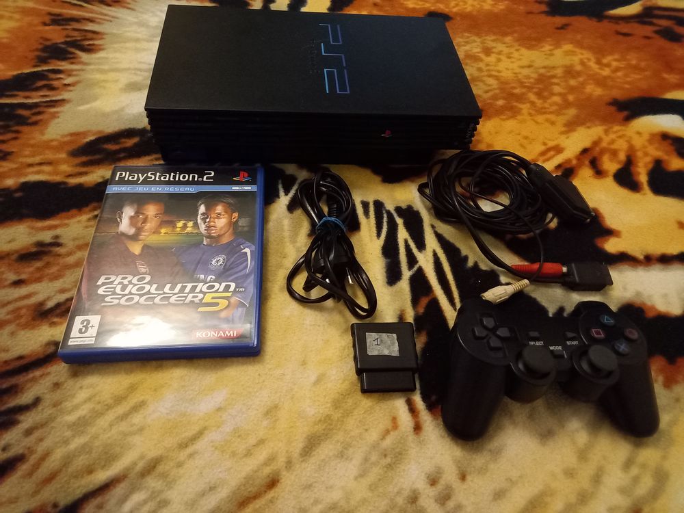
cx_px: 342
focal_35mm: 25
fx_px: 494
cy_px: 256
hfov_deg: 69.4
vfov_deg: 54.9
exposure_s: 1/15
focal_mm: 4.6
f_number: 2
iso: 1600
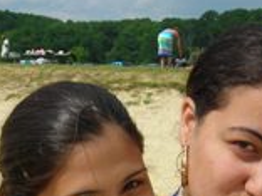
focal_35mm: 109
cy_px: 235
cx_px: 151
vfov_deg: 13.2
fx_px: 825
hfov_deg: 18.0
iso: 50
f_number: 3.2
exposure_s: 1/844
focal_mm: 6.3
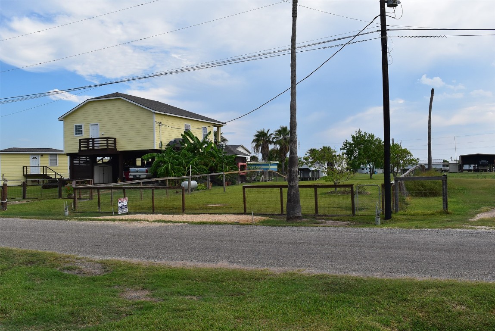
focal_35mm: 34
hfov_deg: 55.1
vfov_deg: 38.4
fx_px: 475
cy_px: 166
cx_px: 248
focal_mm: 23
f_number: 11
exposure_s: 1/500
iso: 400
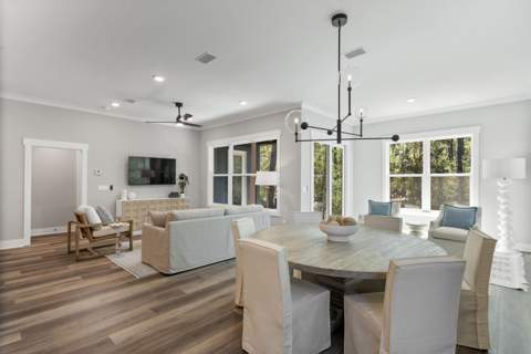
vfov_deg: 70.4
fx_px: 251
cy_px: 177
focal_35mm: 17
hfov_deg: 93.3
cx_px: 266
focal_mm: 17
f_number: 7.1
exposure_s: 1/2
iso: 100
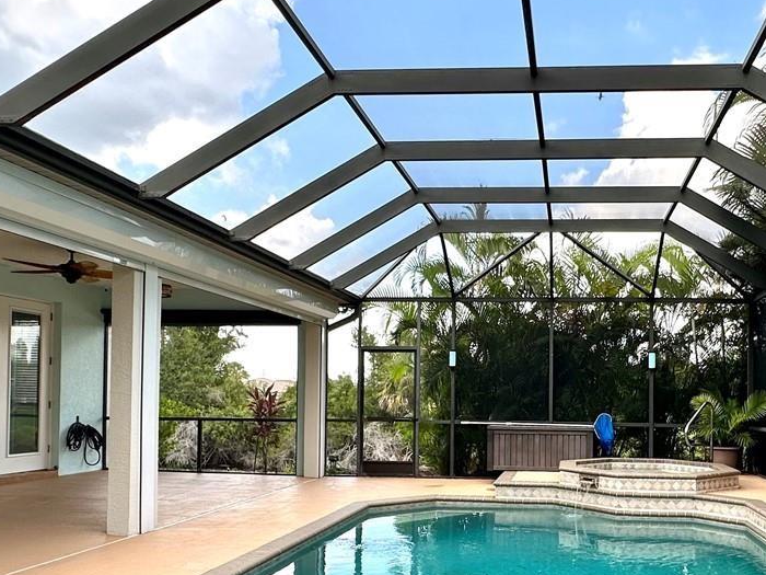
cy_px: 395
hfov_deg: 55.5
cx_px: 517
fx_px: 708
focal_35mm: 32
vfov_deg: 43.4
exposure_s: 1/209
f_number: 2.2
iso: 40
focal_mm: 2.22
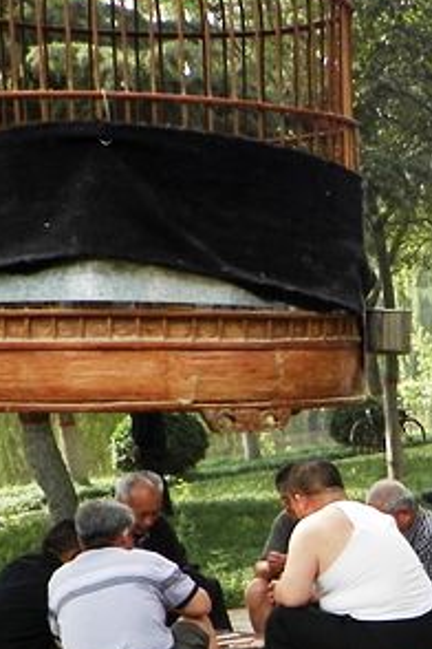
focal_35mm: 102
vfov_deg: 19.8
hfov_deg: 12.2
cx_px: 802
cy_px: 529
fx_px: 1836
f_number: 3.2
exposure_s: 1/160
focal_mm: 6.4
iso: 100
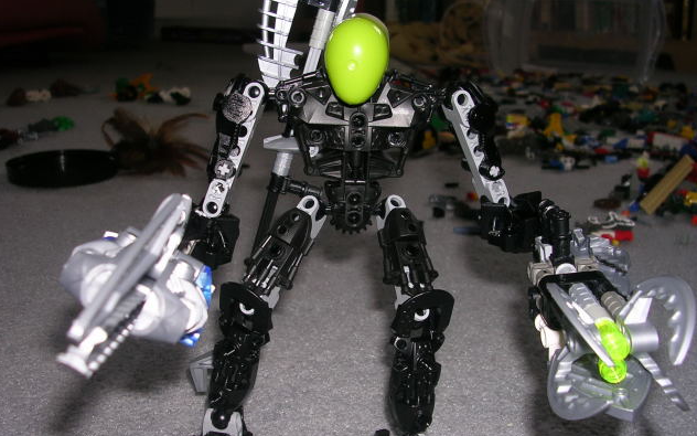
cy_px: 255
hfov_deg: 45.3
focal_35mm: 44
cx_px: 347
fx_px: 836
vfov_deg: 29.2
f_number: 2.9
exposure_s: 1/60.1
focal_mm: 6.2
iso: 50
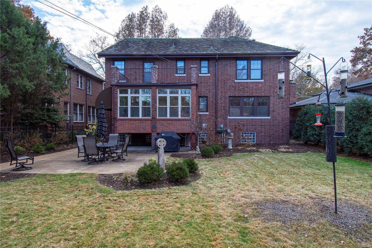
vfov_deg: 67.4
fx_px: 186
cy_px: 124
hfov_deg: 90.0
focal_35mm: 18
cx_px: 186
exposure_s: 1/320
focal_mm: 12
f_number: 8
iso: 800
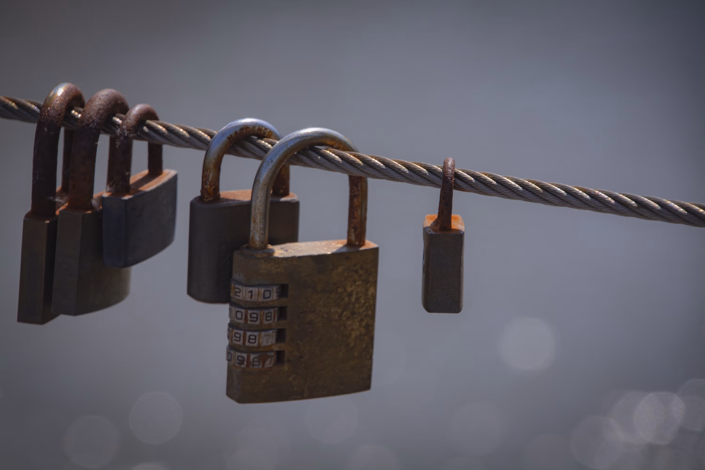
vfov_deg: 3.4
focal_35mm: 405
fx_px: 7931
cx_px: 352
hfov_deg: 5.1
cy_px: 235
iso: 125
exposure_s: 1/125
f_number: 11
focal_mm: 270
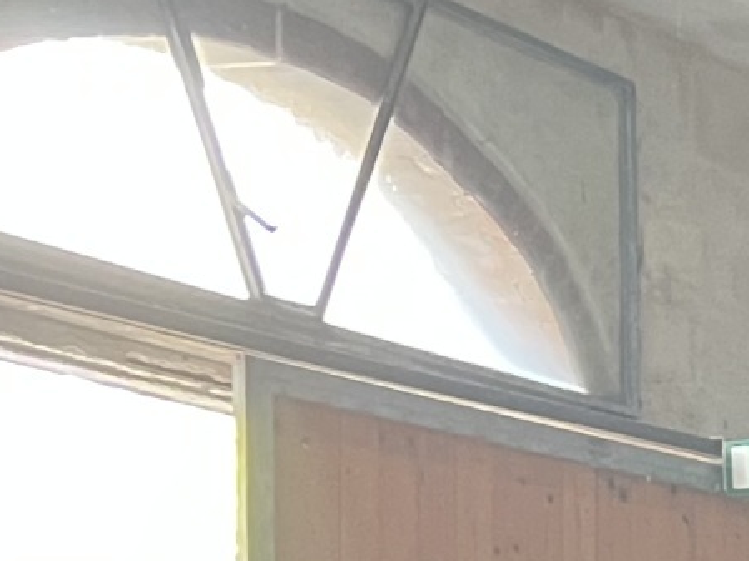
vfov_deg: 9.4
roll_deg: -0.8
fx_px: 3201
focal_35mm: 148
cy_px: 1139
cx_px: 1736
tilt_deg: -3.7
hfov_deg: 11.3
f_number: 1.5
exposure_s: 1/41
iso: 500
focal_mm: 5.7
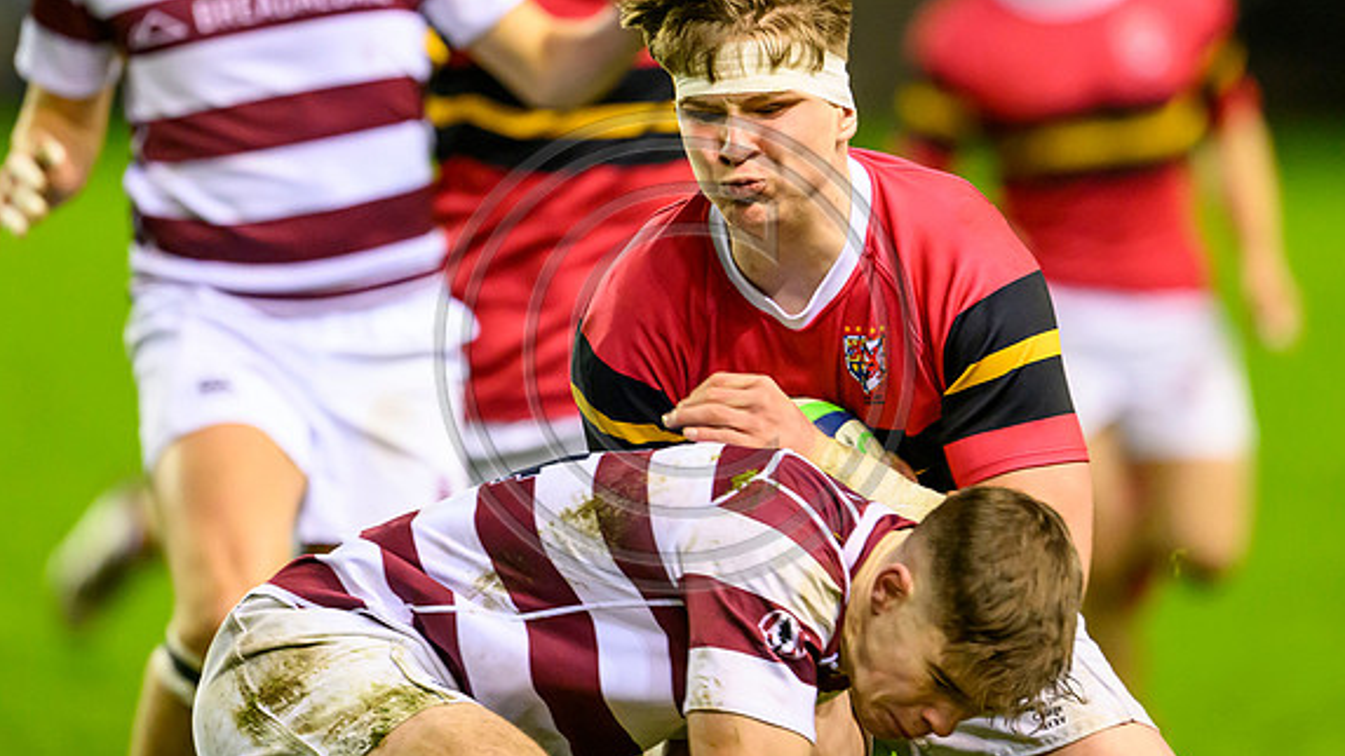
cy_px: 198
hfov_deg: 3.6
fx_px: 21179
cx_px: 808
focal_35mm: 594
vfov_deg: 2.0
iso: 6400
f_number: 3.2
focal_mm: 400
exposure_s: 1/1000
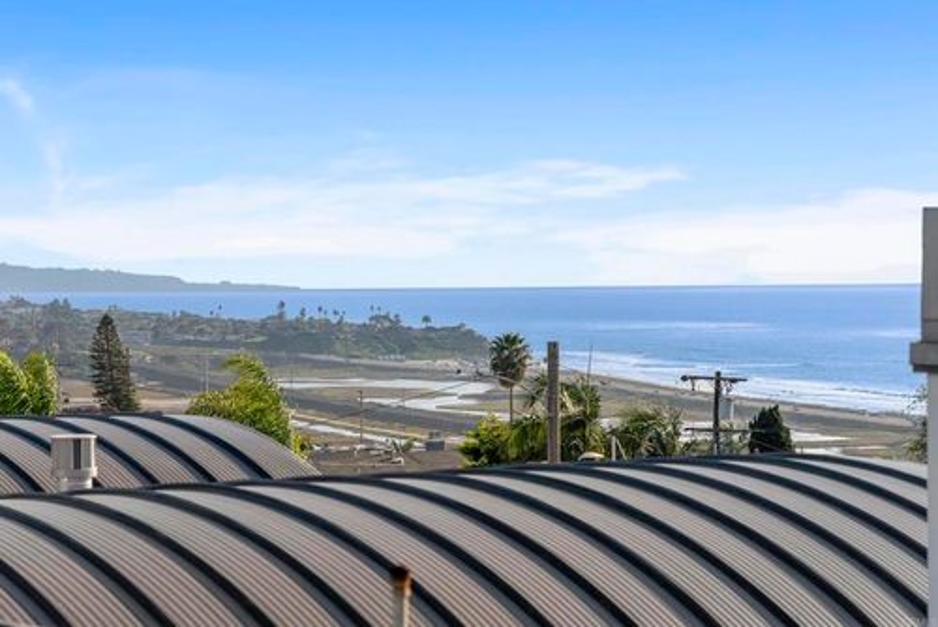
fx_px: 2737
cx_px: 469
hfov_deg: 19.4
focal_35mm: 105
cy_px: 314
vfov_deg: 13.1
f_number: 7.1
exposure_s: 1/4000
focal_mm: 105
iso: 800
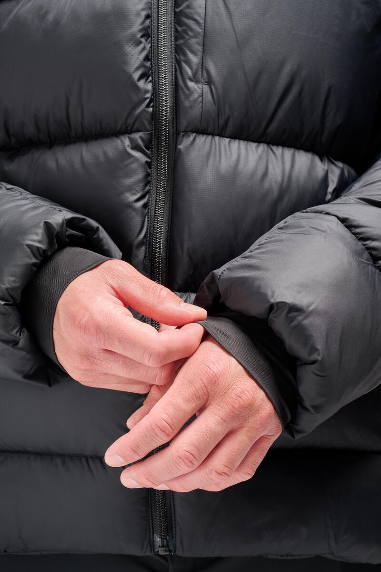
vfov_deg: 23.9
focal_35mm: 85
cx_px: 190
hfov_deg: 16.1
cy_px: 286
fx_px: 1349
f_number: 16
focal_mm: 85
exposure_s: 1/160
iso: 250
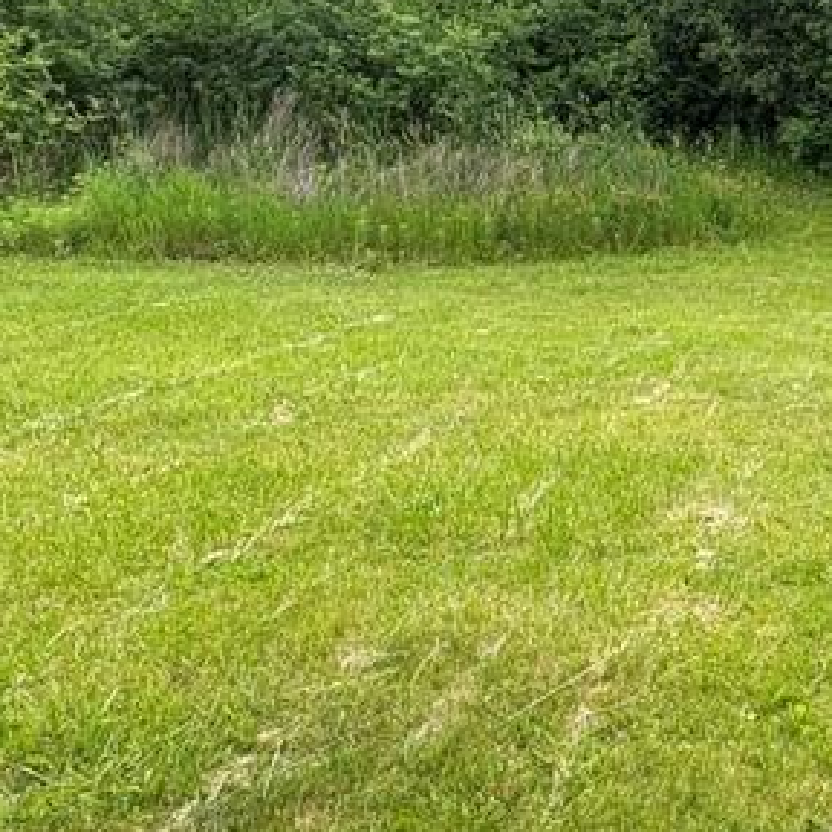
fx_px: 1196
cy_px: 194
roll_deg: -2.1
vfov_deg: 37.3
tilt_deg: -7.0
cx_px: 1135
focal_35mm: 44
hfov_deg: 29.3
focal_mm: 2.22
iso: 40
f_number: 2.2
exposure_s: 1/379
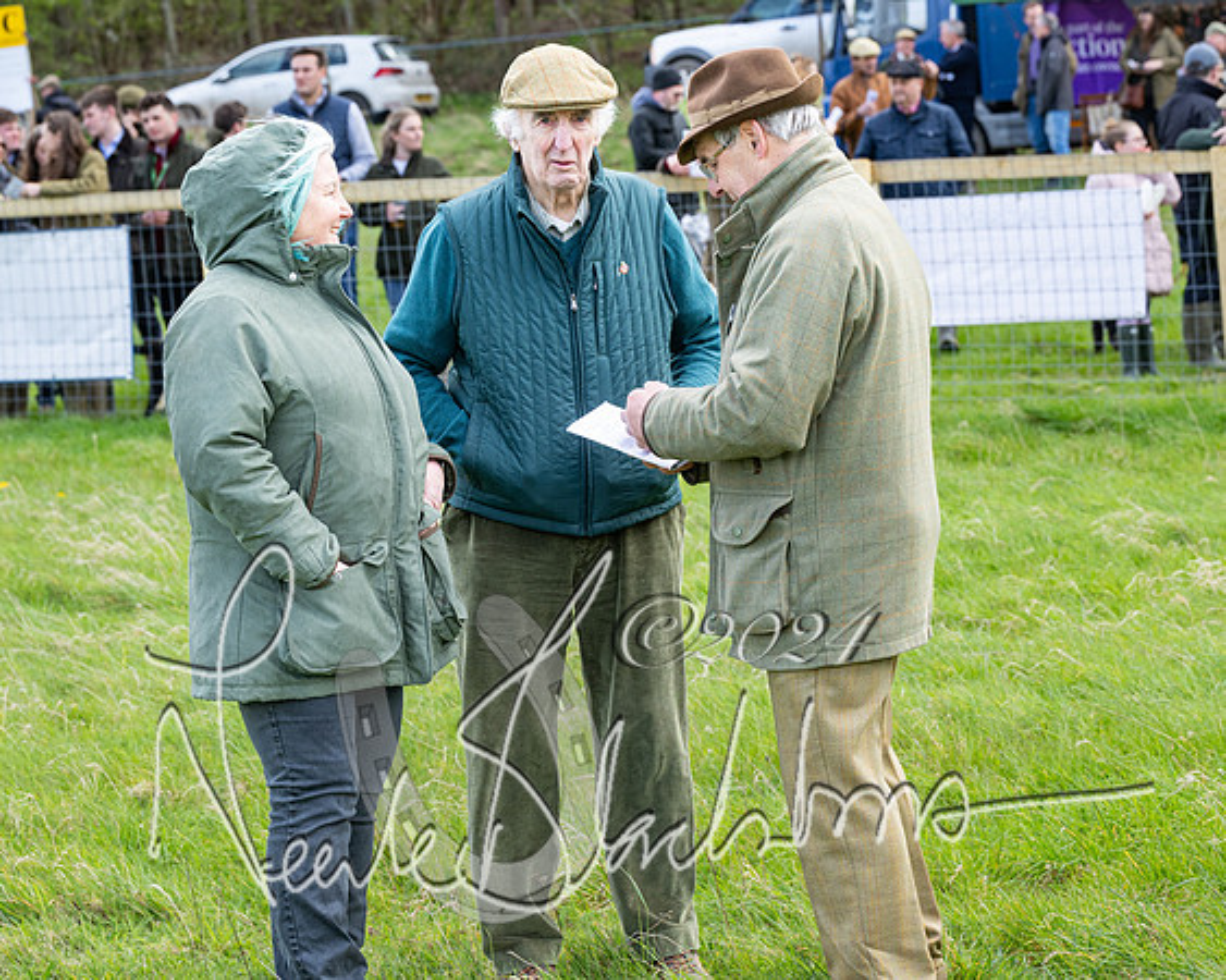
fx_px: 4291
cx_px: 613
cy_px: 490
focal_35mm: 118
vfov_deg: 13.0
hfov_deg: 16.3
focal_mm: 70
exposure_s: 1/320
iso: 200
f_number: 5
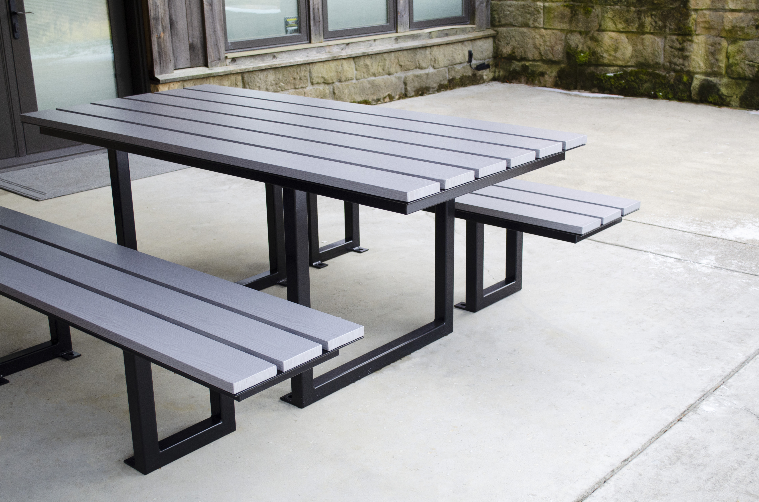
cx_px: 380
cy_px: 251
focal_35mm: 45
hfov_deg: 43.7
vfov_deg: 29.7
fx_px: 947
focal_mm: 30
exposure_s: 1/125
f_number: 5.6
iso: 400
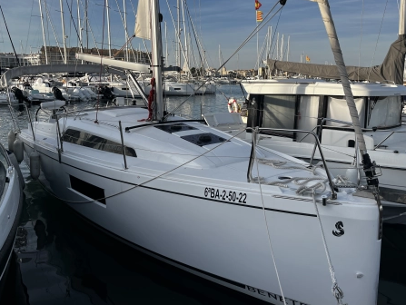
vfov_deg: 44.2
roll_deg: -0.9
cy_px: 140
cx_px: 225
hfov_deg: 56.6
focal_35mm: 32
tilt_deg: -9.3
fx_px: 376
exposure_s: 1/3049
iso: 50
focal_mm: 5.1
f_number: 1.6
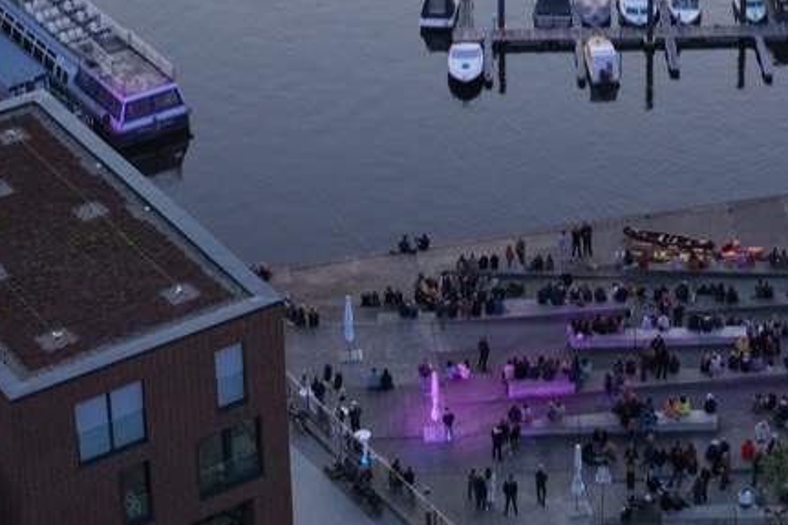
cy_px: -212
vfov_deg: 12.6
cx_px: 536
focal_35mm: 104
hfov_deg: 19.6
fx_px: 2275
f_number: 2
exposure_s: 1/5
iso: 160
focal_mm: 14.45
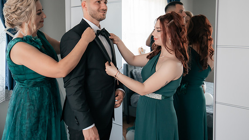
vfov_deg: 31.1
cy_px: 59
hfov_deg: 52.4
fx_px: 251
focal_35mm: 38
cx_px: 100
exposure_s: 1/250
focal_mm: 28
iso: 1600
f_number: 2.8
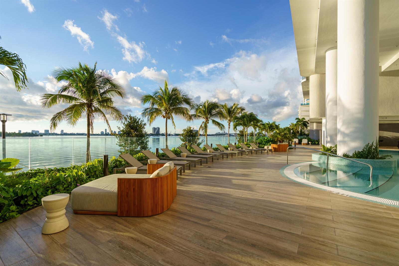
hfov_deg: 96.7
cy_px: 133
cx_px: 200
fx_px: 177
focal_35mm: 16
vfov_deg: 73.7
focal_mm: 16
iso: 100
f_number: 7.1
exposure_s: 1/2500
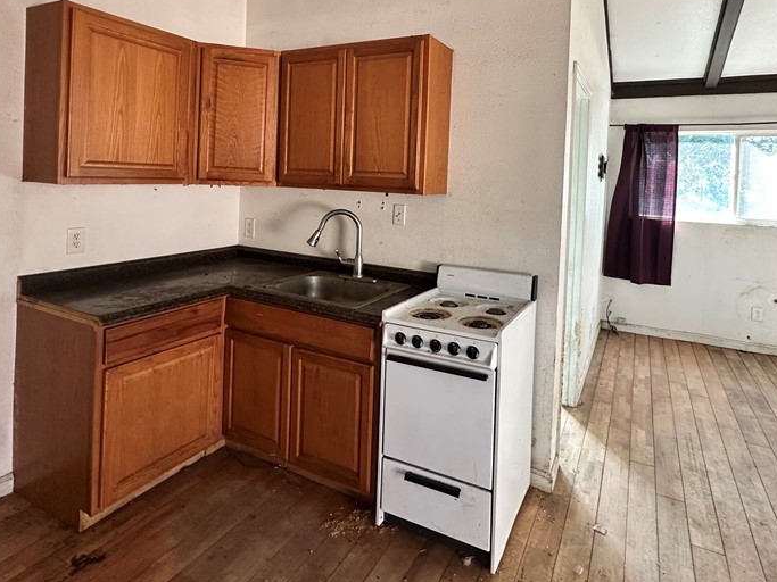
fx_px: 471
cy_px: 184
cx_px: 408
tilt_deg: -1.2
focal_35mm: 21
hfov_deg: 78.9
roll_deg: -2.9
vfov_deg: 61.6
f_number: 2.2
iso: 320
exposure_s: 1/77
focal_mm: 2.22
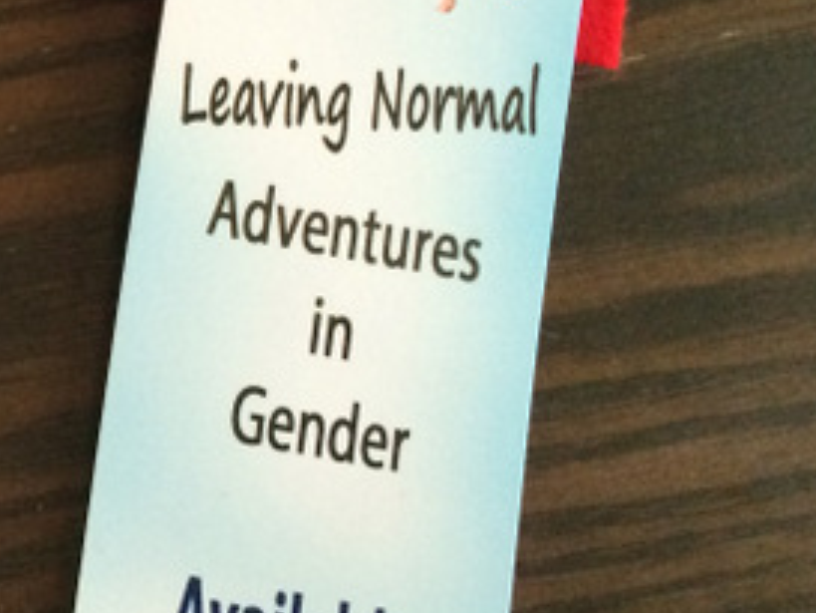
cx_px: -335
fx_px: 2005
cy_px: 69
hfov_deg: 20.4
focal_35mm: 85
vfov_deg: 17.1
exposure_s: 1/30
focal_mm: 4.15
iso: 250
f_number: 2.2
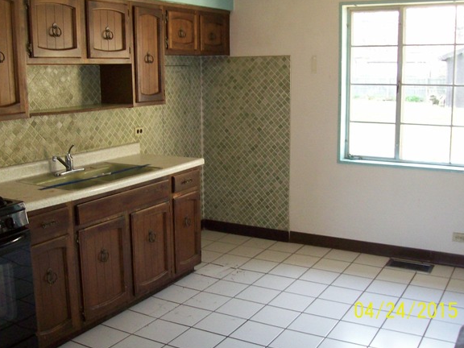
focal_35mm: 40
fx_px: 536
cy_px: 164
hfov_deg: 46.8
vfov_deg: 35.9
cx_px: 226
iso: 200
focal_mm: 6
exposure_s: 1/64
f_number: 2.7
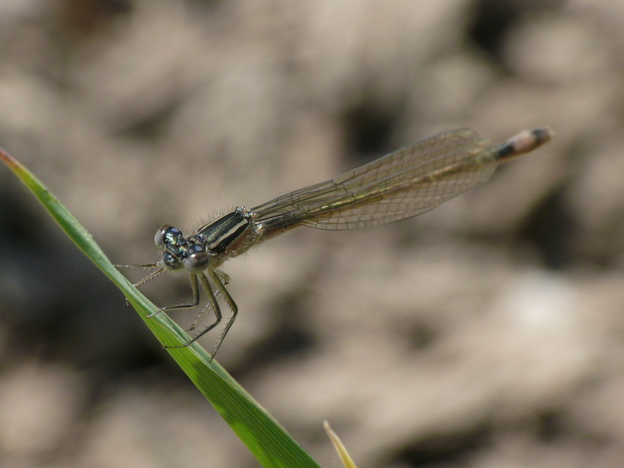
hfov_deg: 10.2
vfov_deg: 7.7
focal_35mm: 193
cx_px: 312
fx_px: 3480
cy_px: 234
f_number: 9
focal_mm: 40.8
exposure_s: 1/250
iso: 200
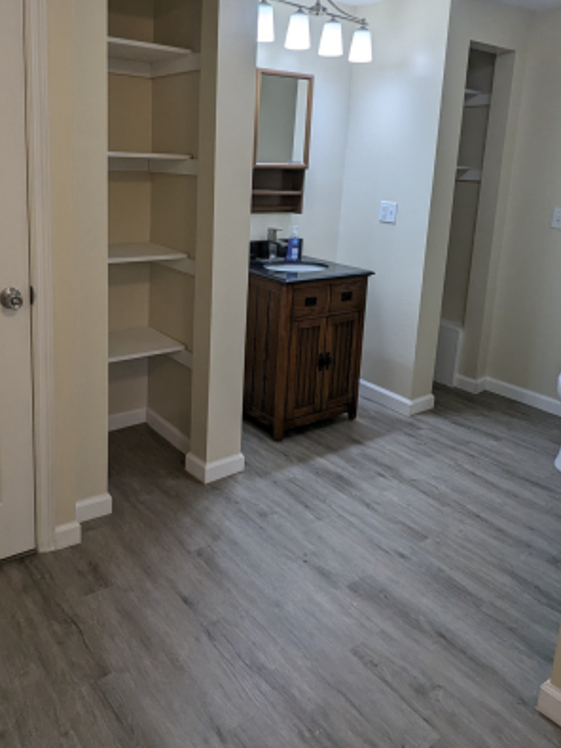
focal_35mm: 27
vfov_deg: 64.3
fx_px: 584
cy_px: 277
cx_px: 207
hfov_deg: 50.8
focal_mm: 2.35
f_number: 2.2
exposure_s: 1/120
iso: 84
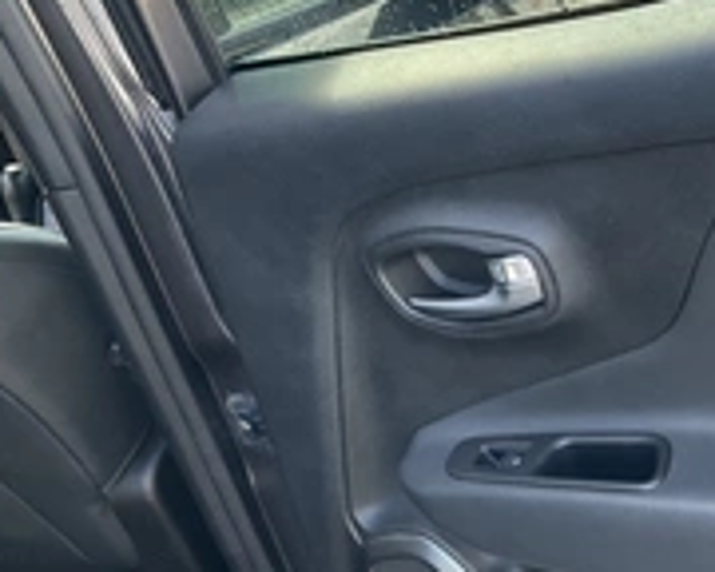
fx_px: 1333
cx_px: 703
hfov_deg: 28.3
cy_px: 381
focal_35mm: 63
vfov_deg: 24.1
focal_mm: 3
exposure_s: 1/122
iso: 50
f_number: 1.8
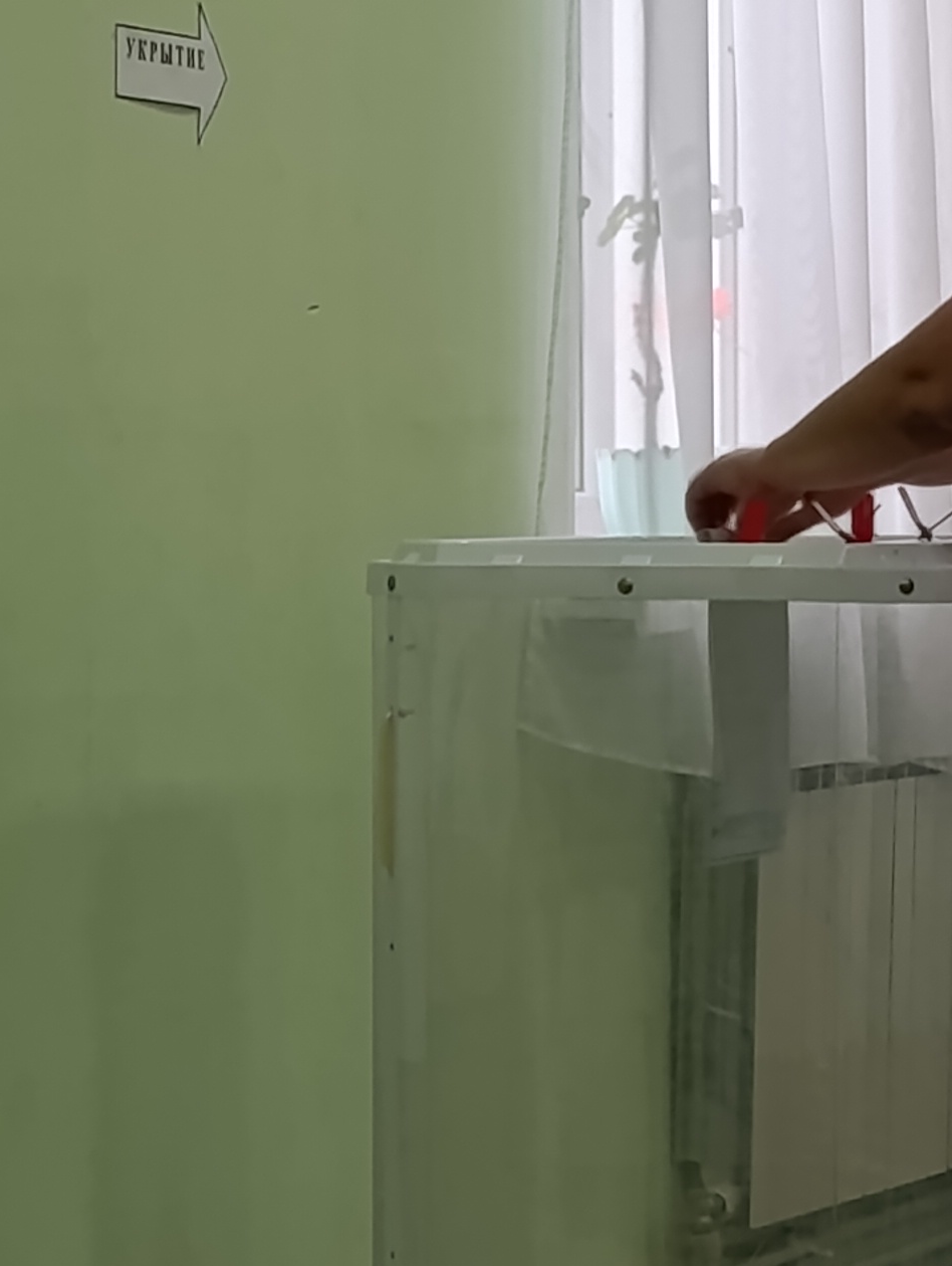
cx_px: 566
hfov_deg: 10.0
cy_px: 643
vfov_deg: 13.2
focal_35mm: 149
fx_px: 5453
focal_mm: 6.11
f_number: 1.65
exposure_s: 1/100
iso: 202
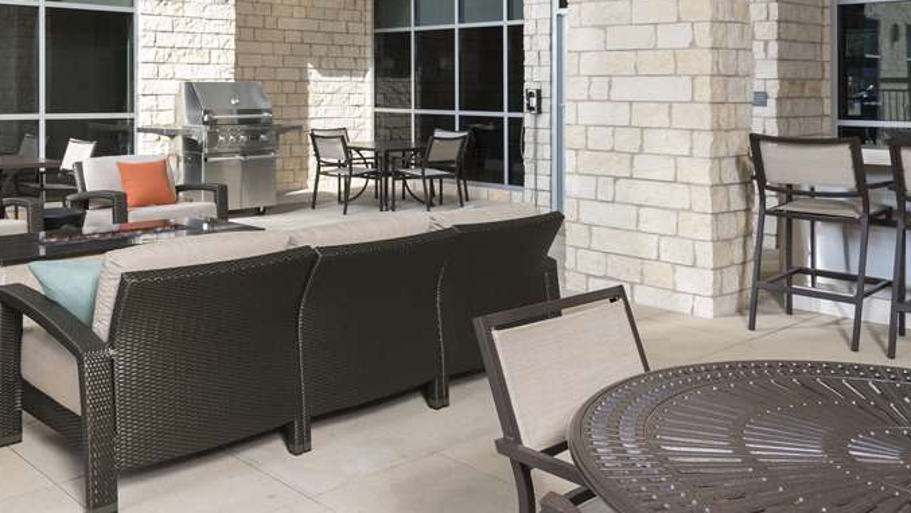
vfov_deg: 30.1
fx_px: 918
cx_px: 303
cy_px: 68
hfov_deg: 51.8
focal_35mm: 38
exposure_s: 1/25
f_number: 10
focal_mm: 24
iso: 64
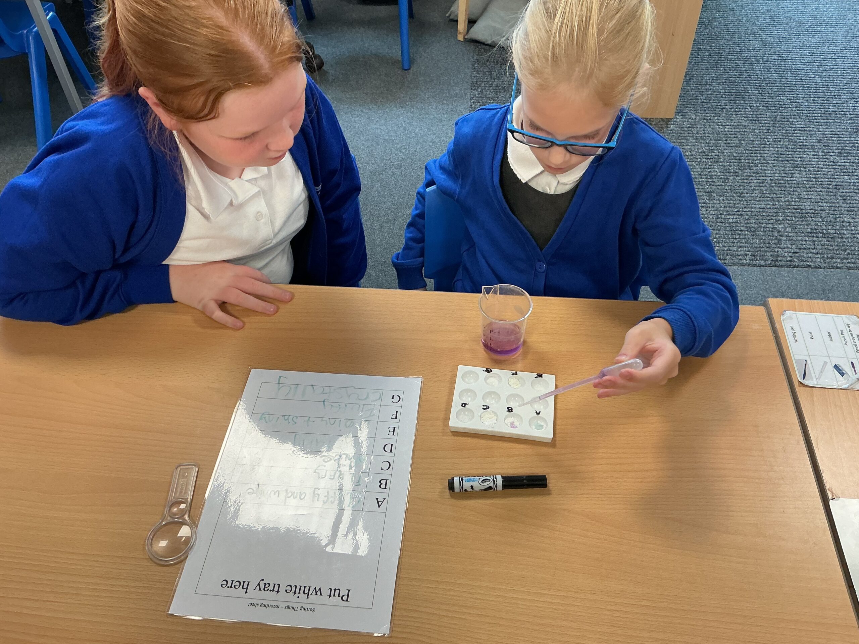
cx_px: 430
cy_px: 322
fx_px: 720
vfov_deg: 48.2
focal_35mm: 29
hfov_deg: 61.7
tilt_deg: -48.8
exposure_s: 1/60
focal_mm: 3
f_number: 1.8
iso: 80
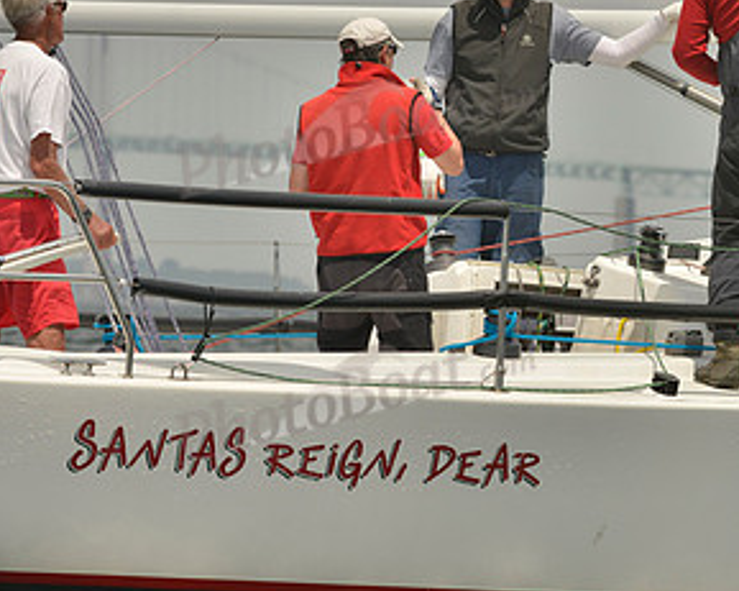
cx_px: 670
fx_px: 8243
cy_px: 229
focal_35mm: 377
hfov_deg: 5.1
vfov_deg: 4.1
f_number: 8
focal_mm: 200
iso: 280
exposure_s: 1/1250
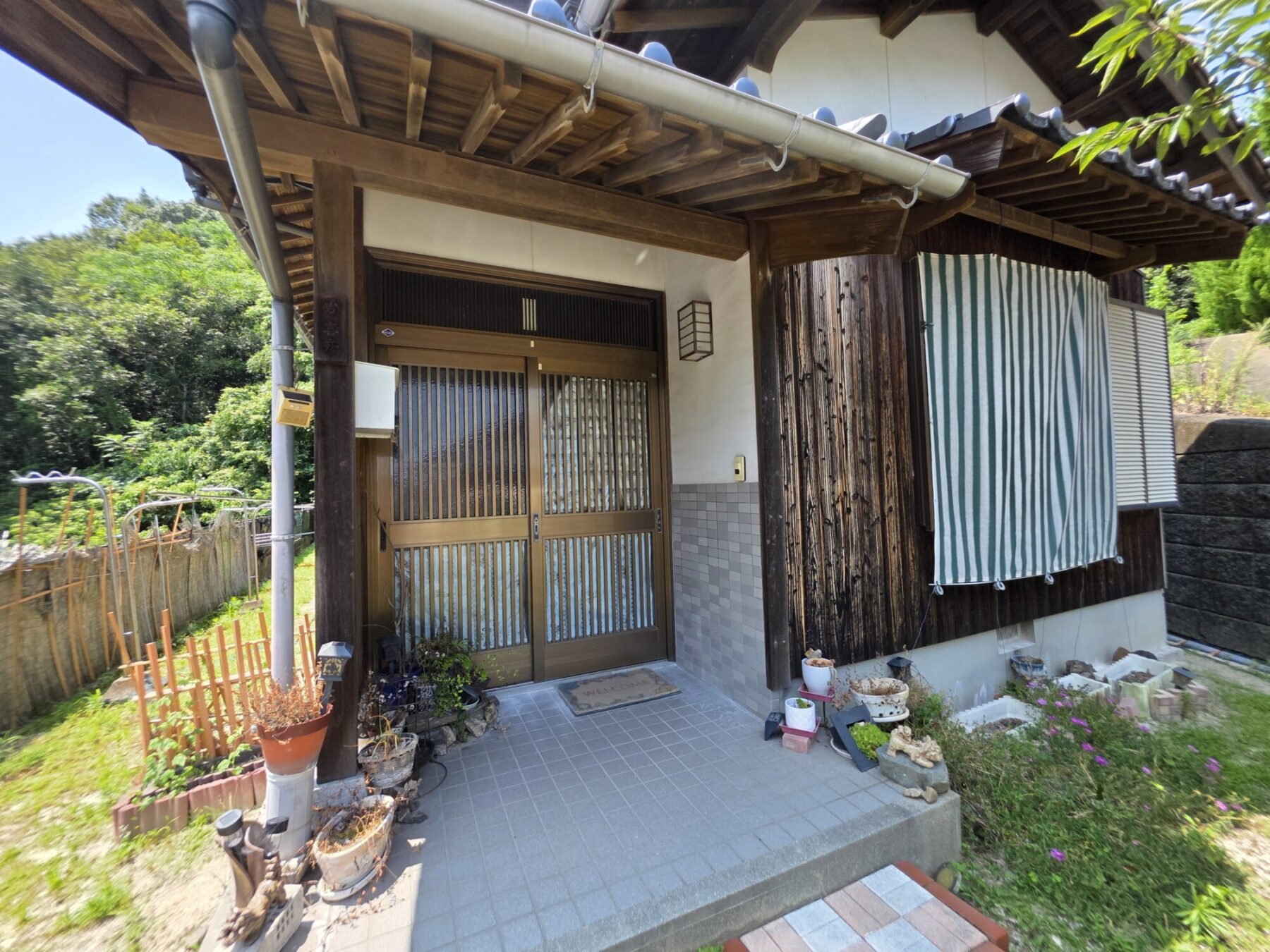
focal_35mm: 13
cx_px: 635
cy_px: 476
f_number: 1.9
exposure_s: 1/719
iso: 64
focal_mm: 2.2
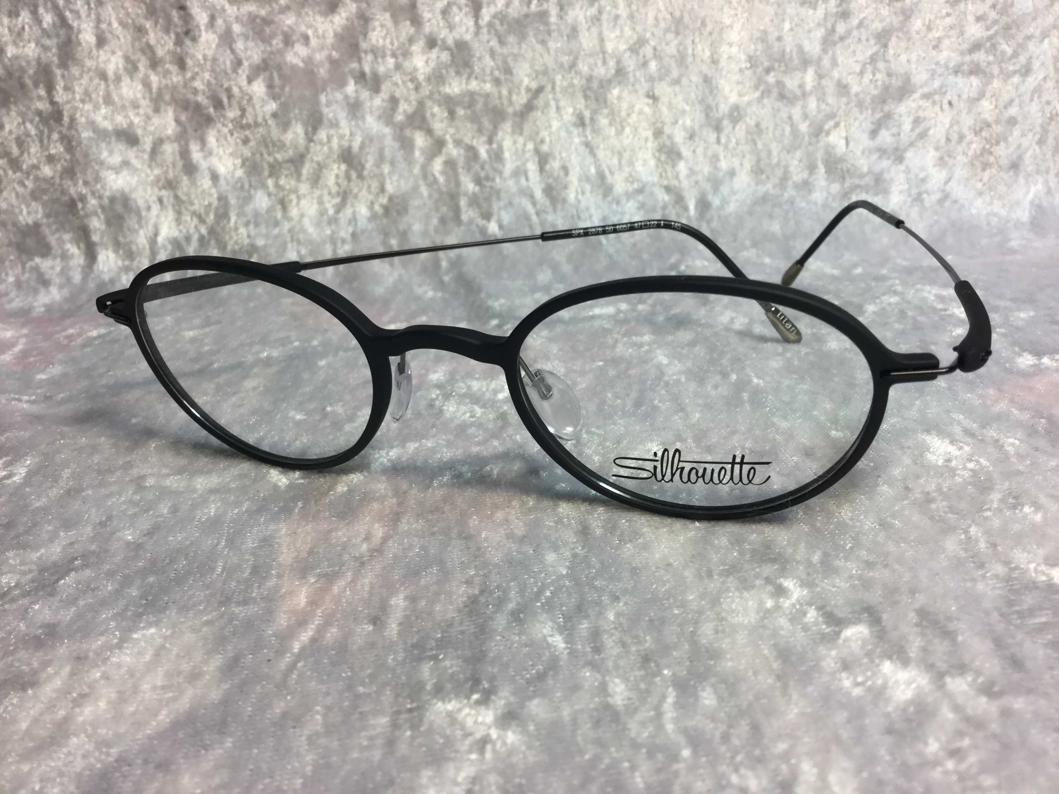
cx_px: 530
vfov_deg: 45.4
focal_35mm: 31
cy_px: 397
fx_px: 948
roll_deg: +0.4
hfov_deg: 58.4
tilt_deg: -30.4
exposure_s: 1/33
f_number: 2.4
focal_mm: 3.3
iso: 25
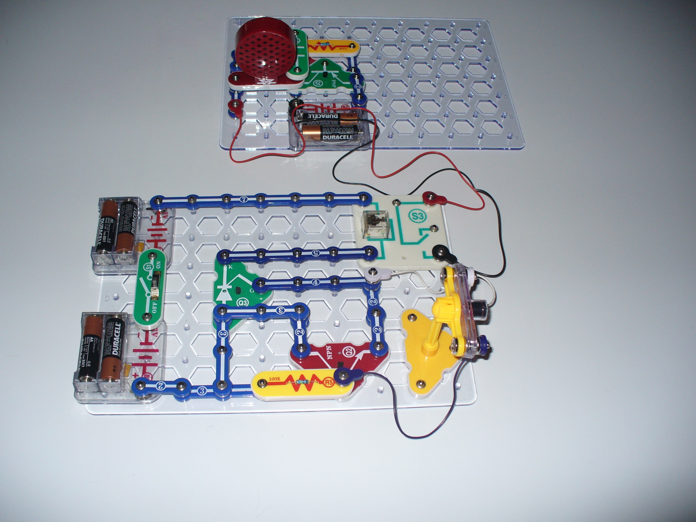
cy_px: 261
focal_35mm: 37
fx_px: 744
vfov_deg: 38.7
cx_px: 348
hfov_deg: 50.1
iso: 100
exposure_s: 1/30
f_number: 2.8
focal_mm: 6.1
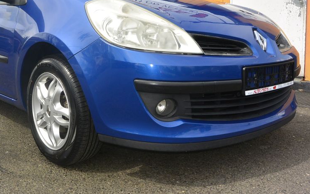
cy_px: 63
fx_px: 321
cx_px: 119
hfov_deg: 51.1
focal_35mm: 38
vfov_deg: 33.3
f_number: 8
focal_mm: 10
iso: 160
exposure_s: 1/250
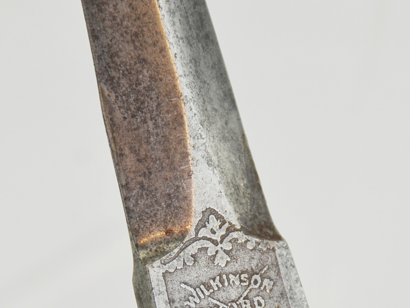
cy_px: 312
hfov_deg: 3.8
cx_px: 236
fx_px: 6152
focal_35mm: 519
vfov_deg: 2.9
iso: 400
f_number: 5.6
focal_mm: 135
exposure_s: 1/250
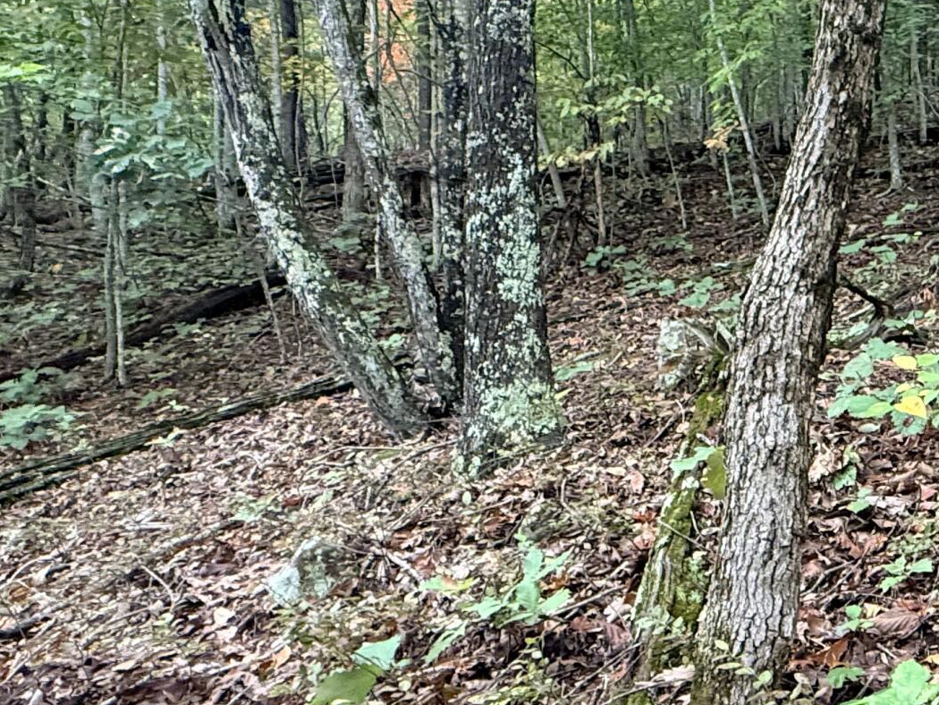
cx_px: 940
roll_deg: -1.2
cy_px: 426
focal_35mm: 40
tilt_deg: +2.8
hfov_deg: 40.8
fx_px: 1085
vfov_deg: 35.8
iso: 500
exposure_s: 1/60
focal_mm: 2.22
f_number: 2.2
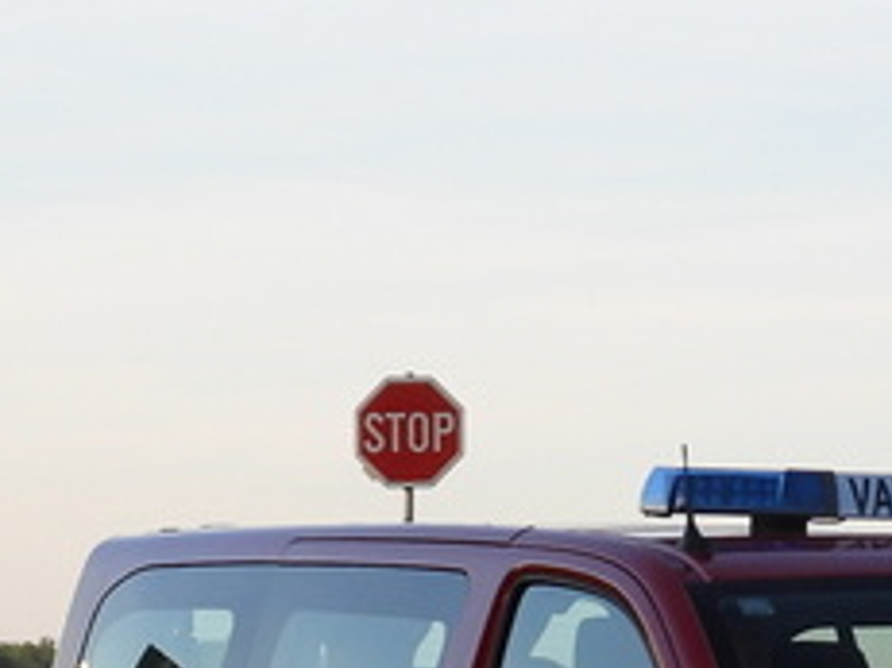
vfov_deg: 6.4
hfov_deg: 8.6
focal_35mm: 229
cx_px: 89
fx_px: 5898
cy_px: 1008
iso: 100
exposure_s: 1/320
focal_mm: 7.9
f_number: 3.2
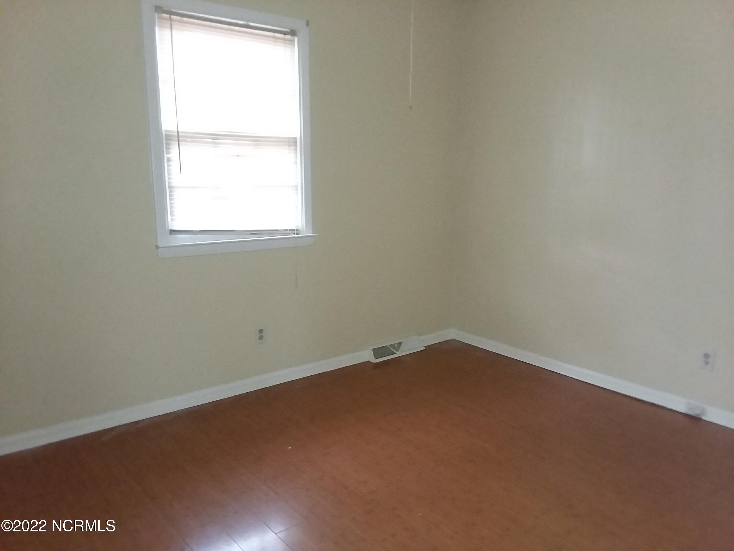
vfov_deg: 51.4
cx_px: 367
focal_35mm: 27
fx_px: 573
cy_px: 276
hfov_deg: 65.3
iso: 320
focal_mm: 2.91
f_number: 1.9
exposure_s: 1/15
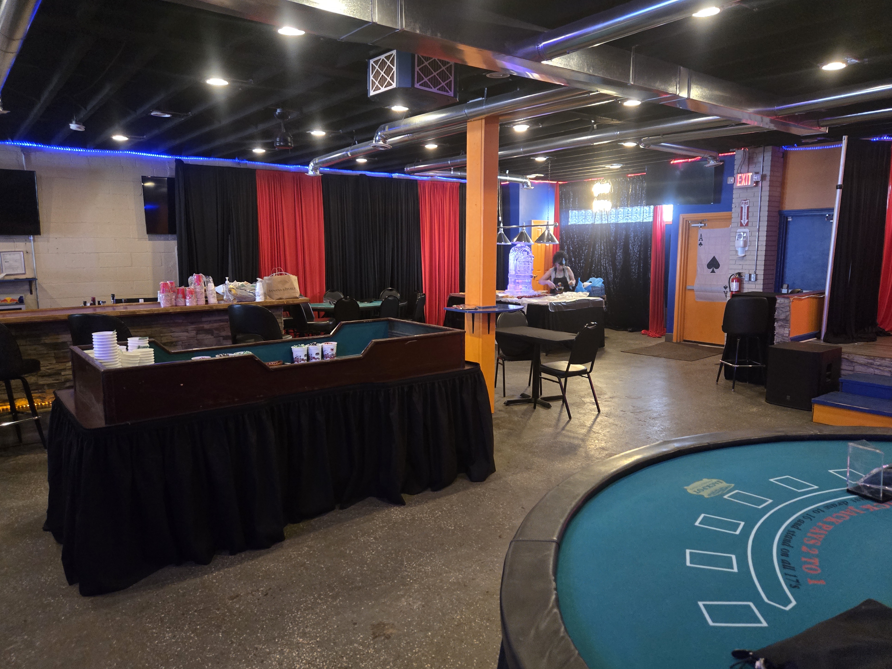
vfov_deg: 56.8
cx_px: 461
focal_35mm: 24
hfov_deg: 71.6
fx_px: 618
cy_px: 343
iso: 1600
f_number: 1.8
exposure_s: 1/60
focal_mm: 5.4
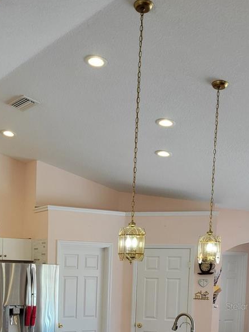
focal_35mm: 53
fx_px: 508
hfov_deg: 26.4
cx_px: 12
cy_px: 306
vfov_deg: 34.0
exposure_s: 1/120
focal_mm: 5.4
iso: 100
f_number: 1.8
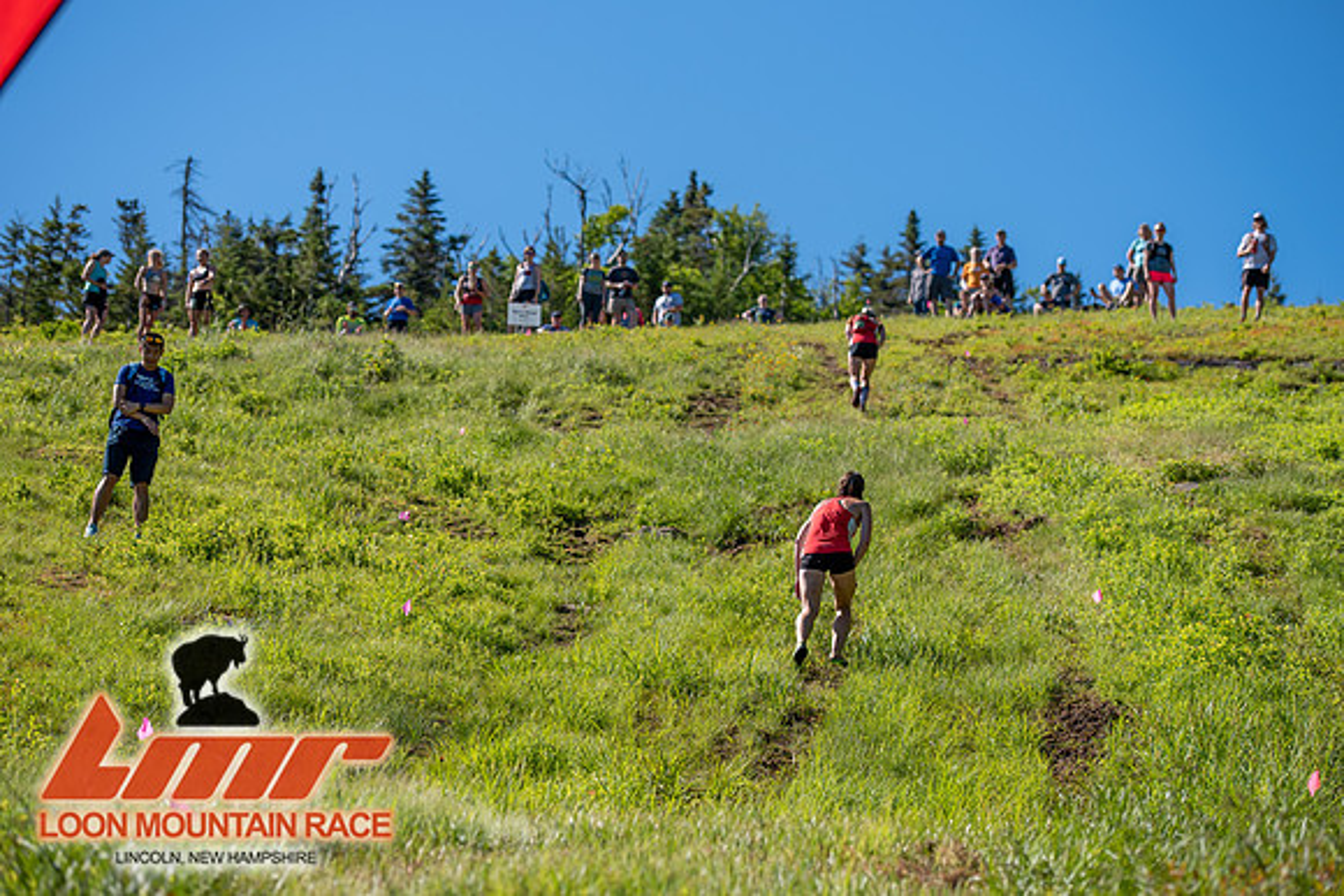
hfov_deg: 20.4
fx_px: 3734
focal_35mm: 100
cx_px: 672
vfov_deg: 13.7
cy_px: 448
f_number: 3.5
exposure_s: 1/1250
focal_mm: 100
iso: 100
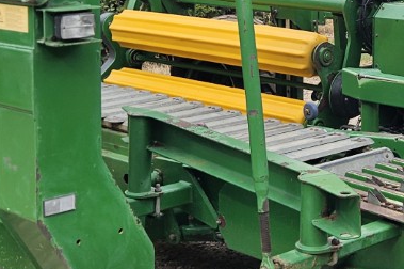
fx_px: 1020
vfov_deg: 14.7
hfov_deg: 21.5
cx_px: 421
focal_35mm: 91
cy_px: -1
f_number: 1.8
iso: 25
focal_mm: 5.4
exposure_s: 1/742
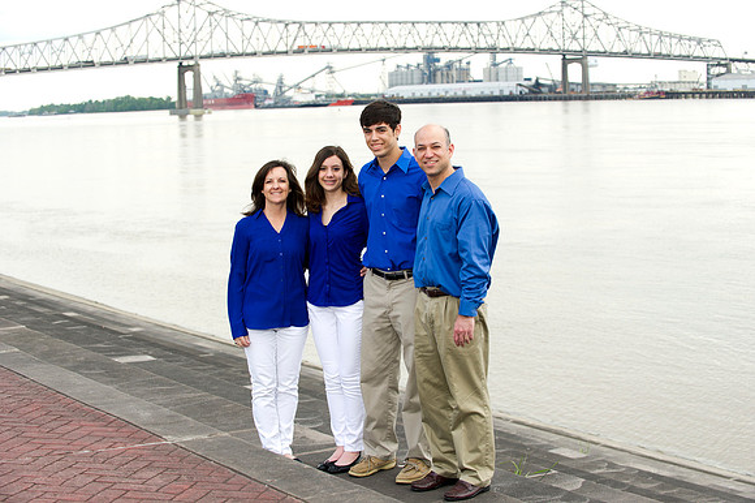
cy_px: 252
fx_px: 1467
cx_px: 378
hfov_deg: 28.9
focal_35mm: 70
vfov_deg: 19.4
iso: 320
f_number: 5
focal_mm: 70
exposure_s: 1/250
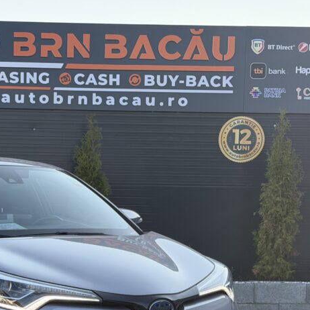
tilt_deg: -4.0
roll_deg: -1.3
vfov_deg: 18.3
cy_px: 256
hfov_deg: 18.2
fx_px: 952
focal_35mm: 94
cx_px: 39
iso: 80
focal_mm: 6.76
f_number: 1.78
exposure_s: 1/1116
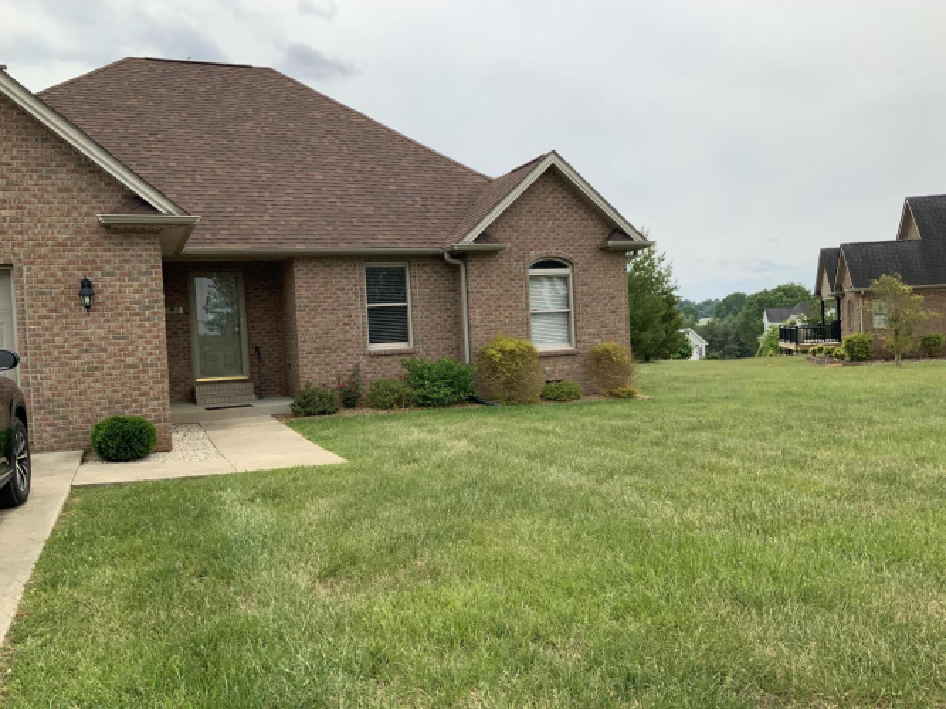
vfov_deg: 48.2
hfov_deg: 61.7
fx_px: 792
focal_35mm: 29
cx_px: 473
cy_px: 354
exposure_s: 1/2058
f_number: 1.8
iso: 16
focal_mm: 3
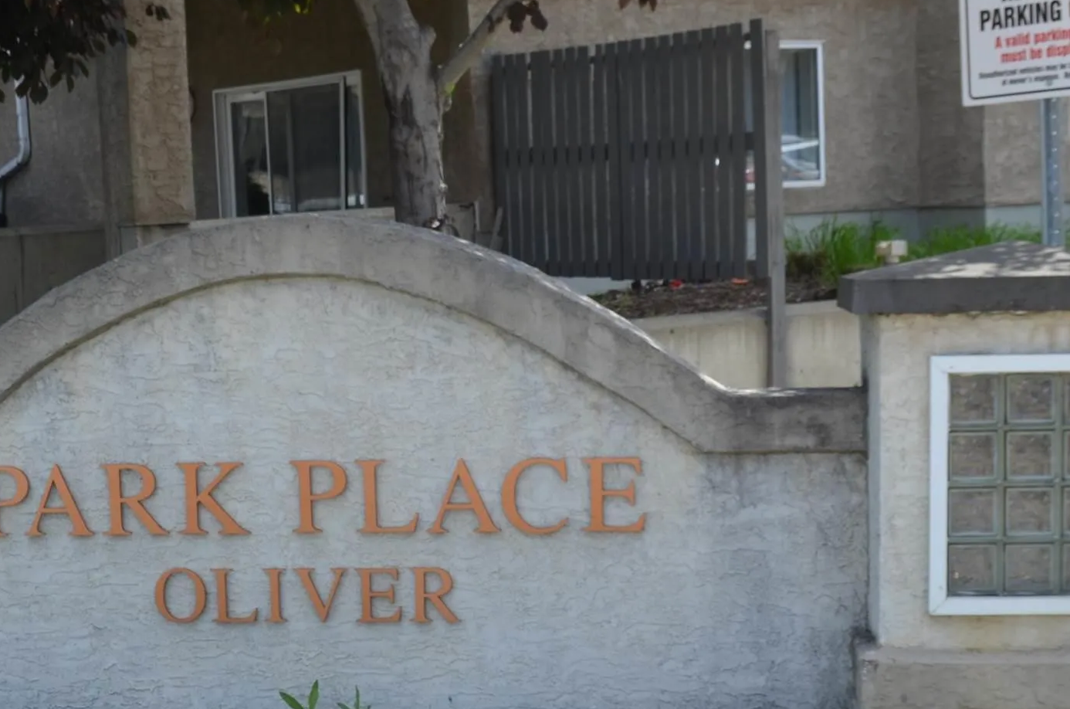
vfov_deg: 16.3
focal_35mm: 83
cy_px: 527
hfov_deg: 24.4
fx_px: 2465
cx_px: 372
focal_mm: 25
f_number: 8
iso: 200
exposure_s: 1/250
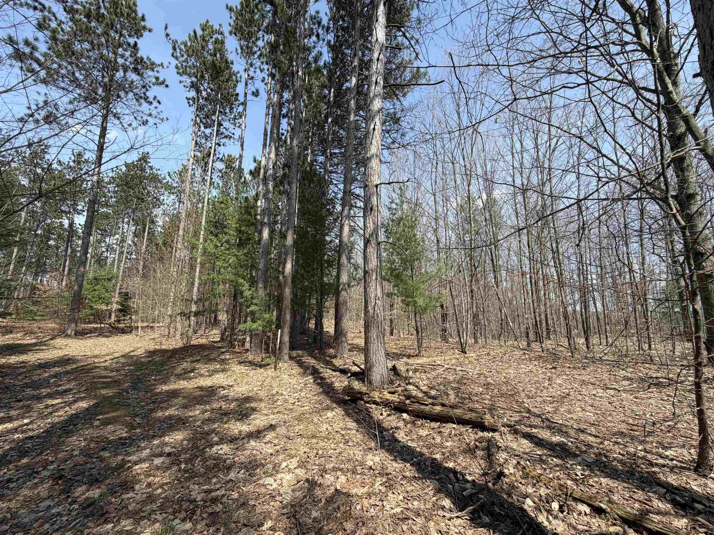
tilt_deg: +9.6
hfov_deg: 102.1
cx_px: 357
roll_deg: +0.2
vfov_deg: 85.7
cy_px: 268
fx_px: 289
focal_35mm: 14
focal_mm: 2.22
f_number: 2.2
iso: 40
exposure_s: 1/770
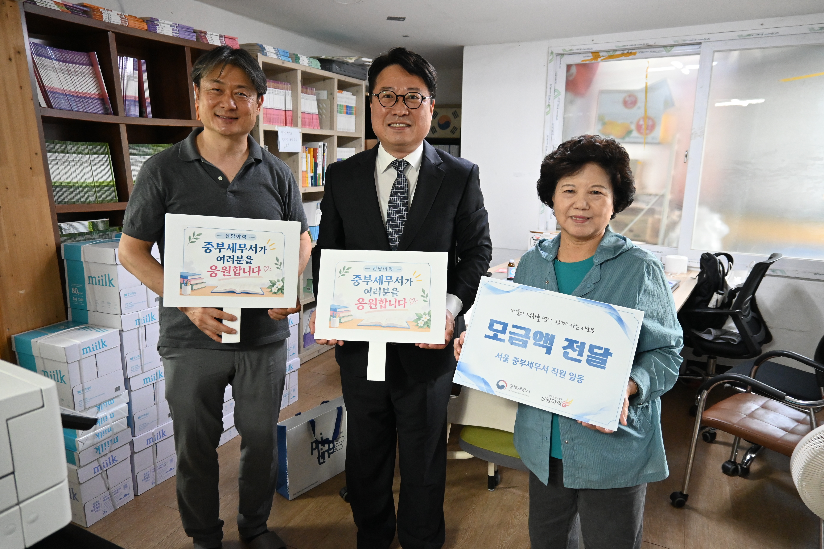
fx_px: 549
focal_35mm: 24
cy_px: 274
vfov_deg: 53.1
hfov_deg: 73.7
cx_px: 412
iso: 2500
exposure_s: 1/125
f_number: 3.5
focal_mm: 16
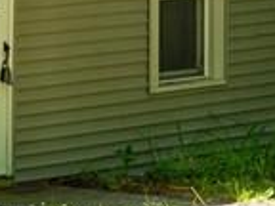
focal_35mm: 312
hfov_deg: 6.1
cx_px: -330
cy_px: -27
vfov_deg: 4.8
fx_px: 2479
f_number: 8
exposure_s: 1/60
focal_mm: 22
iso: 200
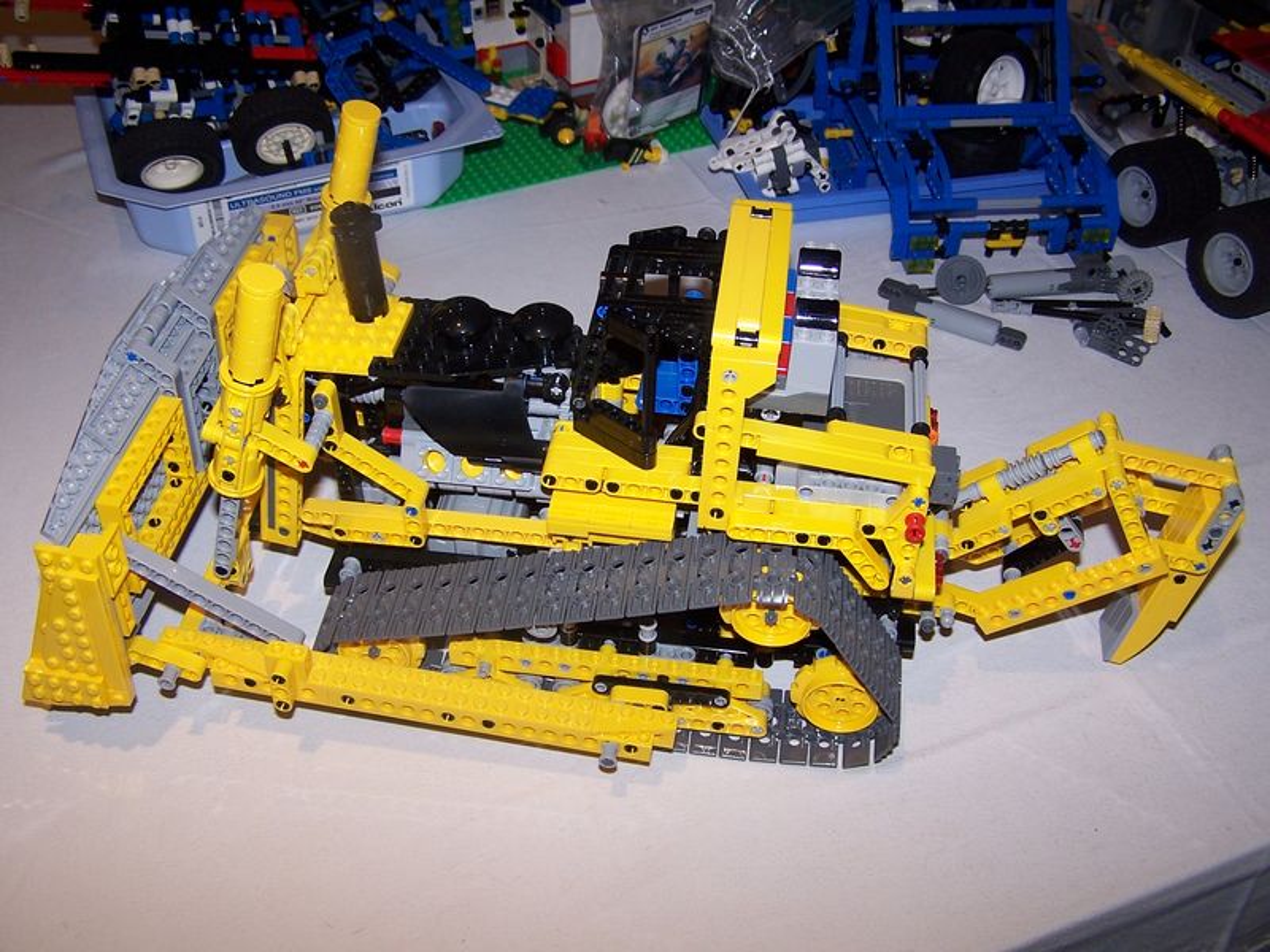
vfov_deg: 37.7
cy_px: 476
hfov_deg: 49.0
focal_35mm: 38
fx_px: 1394
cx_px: 635
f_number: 2.8
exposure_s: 1/60
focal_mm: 6.3
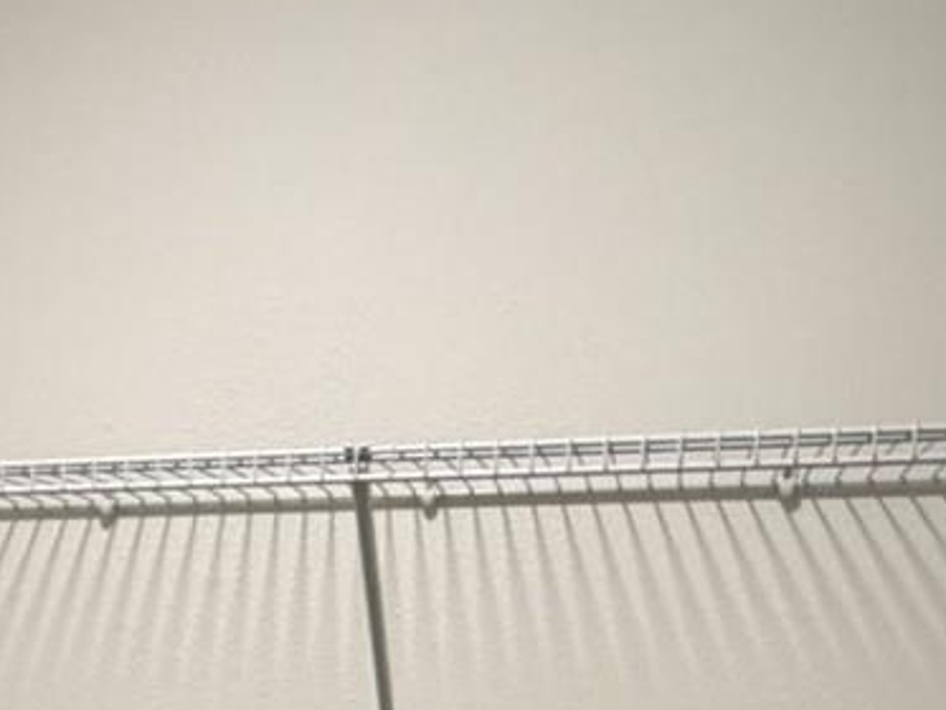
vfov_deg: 18.7
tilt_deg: -20.5
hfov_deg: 31.4
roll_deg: -1.4
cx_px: 193
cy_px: 1291
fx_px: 1640
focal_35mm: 60
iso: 200
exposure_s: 1/120
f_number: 2.2
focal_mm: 2.22
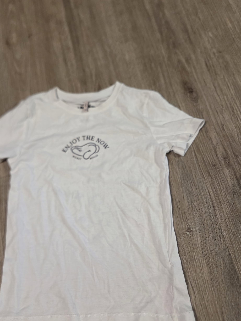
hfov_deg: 45.3
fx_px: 288
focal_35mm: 31
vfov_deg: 58.3
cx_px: 99
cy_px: 156
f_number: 1.8
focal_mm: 5.4
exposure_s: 1/100
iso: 1000
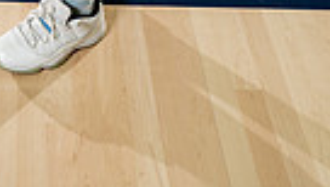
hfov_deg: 21.2
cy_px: -350
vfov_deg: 9.9
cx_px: -5
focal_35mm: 97
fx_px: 850
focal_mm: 28
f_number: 8
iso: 640
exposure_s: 1/250
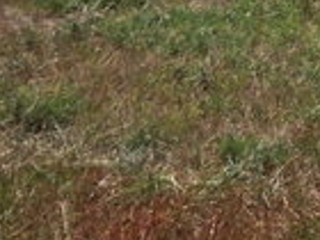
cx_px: 686
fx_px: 1414
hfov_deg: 11.4
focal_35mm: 153
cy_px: -215
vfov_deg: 9.2
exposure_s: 1/160
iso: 80
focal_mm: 5.7
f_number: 8.8
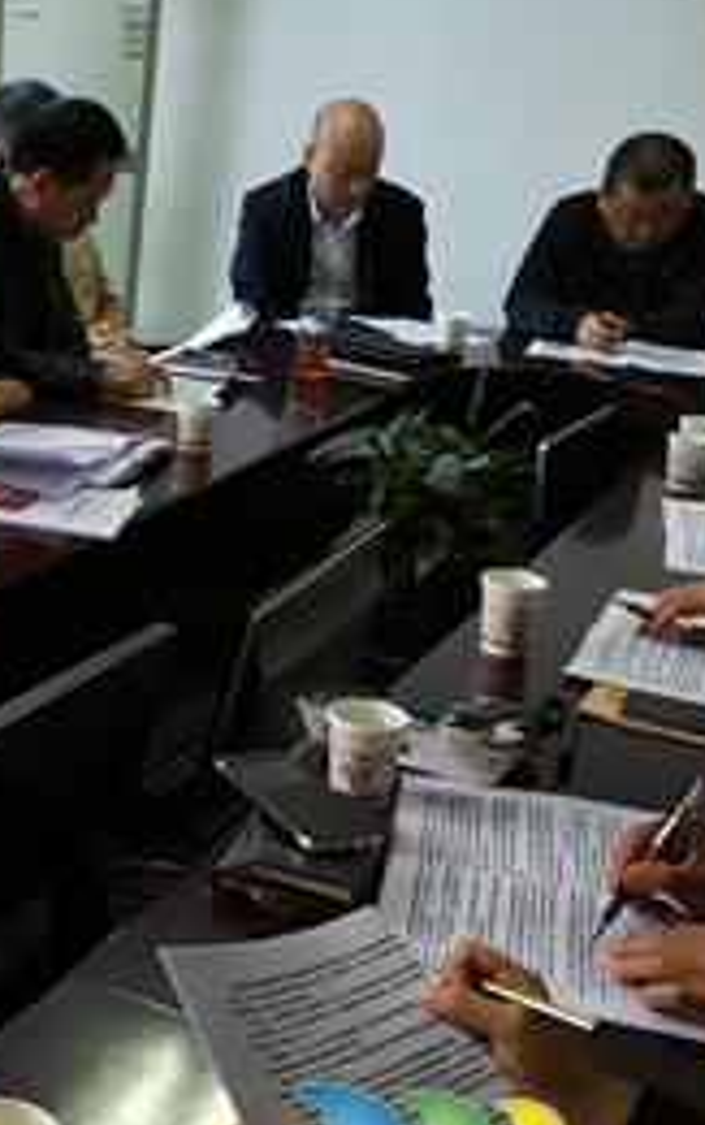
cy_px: 569
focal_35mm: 55
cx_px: -22
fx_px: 1687
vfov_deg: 36.9
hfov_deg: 22.6
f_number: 2.2
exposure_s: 1/33.3
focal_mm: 3.95
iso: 200
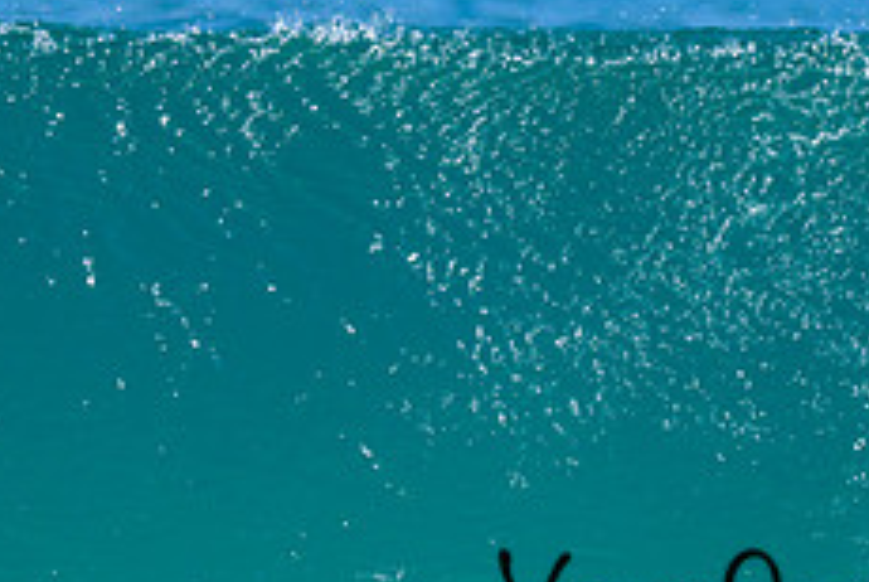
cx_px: 790
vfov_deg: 0.5
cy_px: 426
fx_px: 66901
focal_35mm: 2768
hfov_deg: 0.7
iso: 450
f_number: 6.3
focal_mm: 800
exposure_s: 1/2000
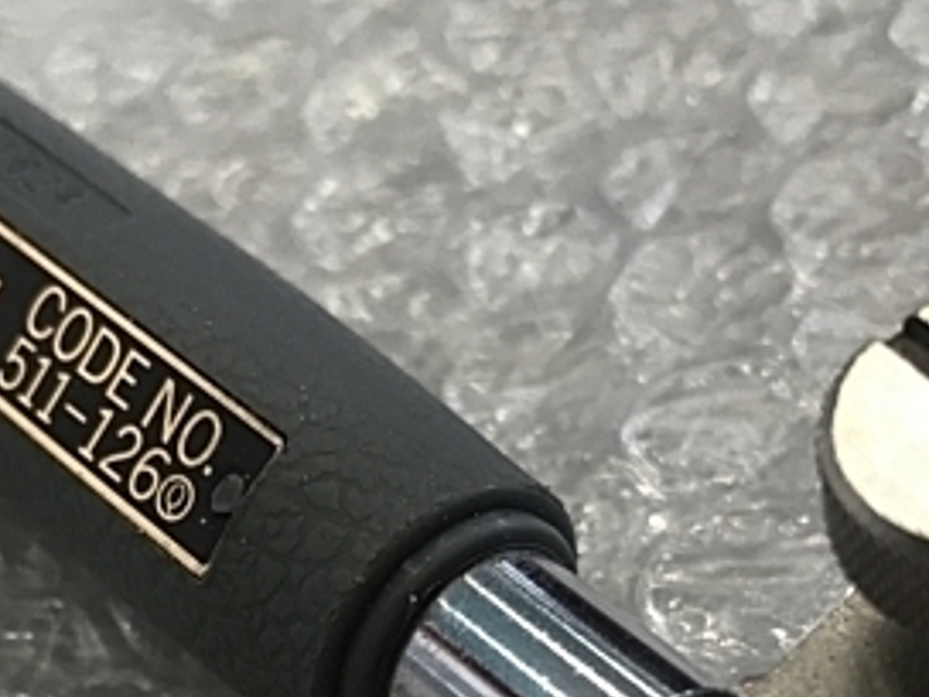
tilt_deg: -46.6
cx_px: 499
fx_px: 1771
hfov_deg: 29.4
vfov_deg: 21.4
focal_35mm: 66
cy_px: 718
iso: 25
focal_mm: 3.99
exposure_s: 1/30
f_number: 1.8
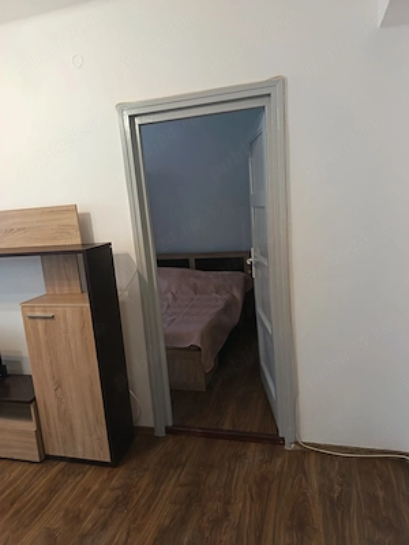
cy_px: 272
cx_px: 204
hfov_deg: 56.8
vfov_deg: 71.6
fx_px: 378
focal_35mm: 24
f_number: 1.75
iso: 1093
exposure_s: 1/33.3
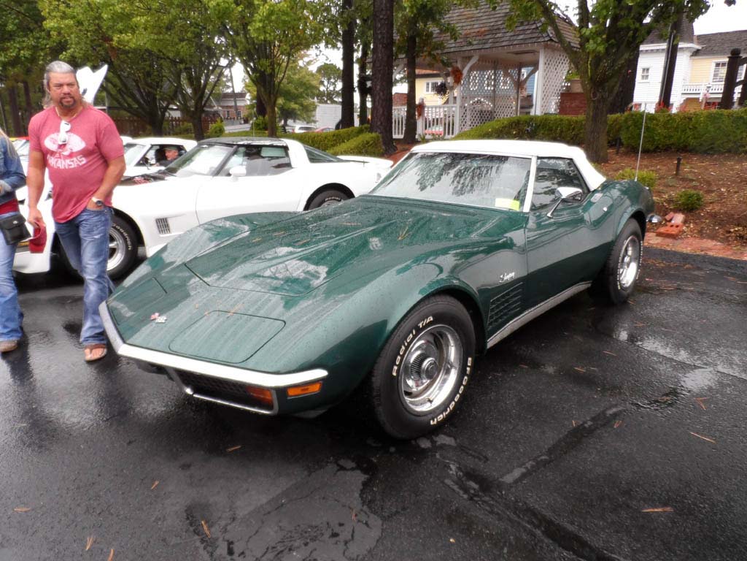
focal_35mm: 24
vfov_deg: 56.8
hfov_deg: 71.6
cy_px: 280
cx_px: 374
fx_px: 518
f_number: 3.2
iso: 80
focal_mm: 4
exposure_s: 1/125
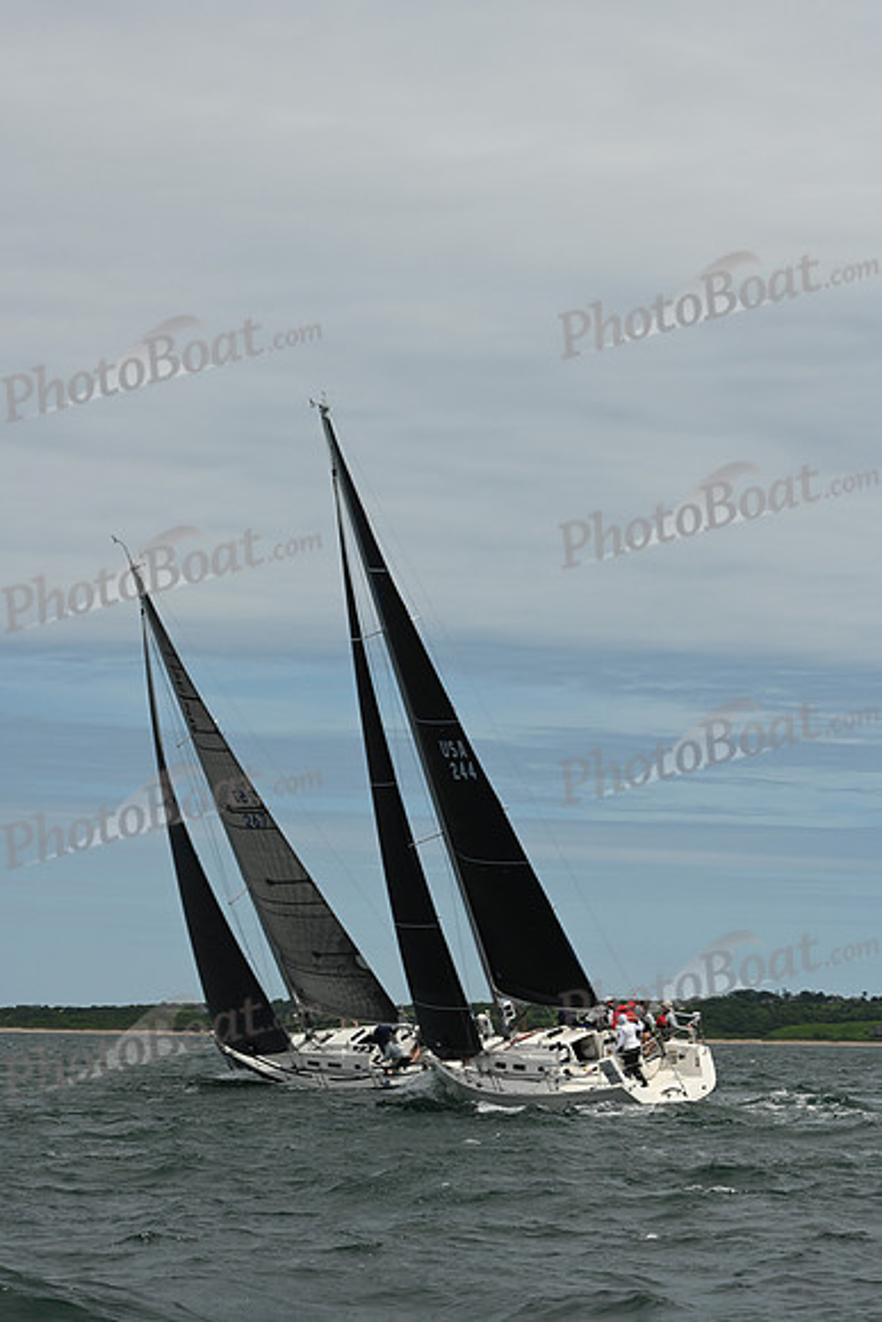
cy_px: 661
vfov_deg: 20.4
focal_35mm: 100
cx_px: 441
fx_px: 3673
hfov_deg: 13.7
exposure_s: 1/1000
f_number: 11
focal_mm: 100
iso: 320
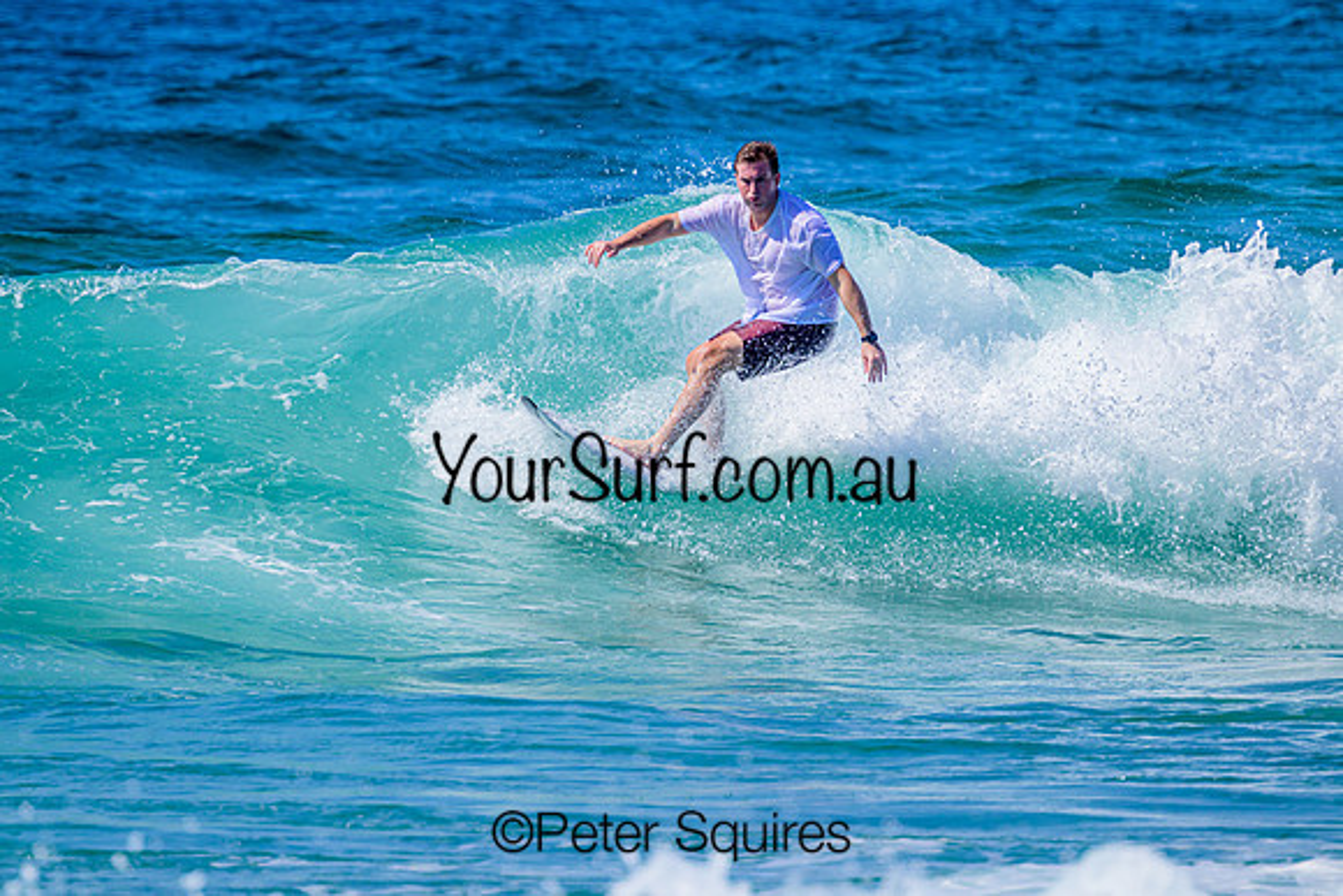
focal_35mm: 800
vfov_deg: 1.7
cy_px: 448
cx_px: 672
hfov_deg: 2.6
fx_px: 29850
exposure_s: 1/2000
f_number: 11
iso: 640
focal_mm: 800
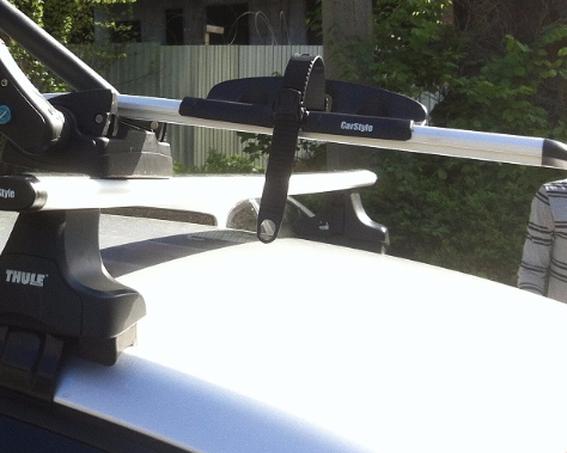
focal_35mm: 72
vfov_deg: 20.8
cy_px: 52
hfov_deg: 25.0
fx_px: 1208
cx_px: -17
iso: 80
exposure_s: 1/397
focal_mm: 3.85
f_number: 2.8
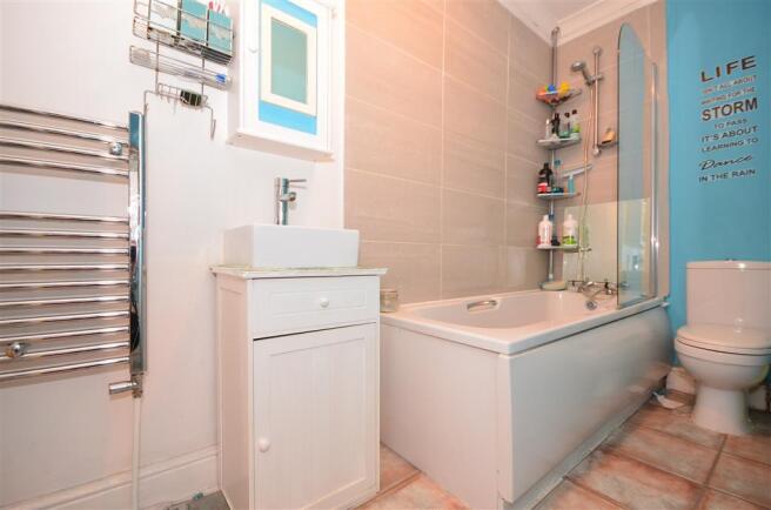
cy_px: 255
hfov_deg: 100.5
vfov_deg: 77.0
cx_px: 386
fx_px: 320
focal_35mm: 15
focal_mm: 10
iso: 400
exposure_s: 1/2.5
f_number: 7.1
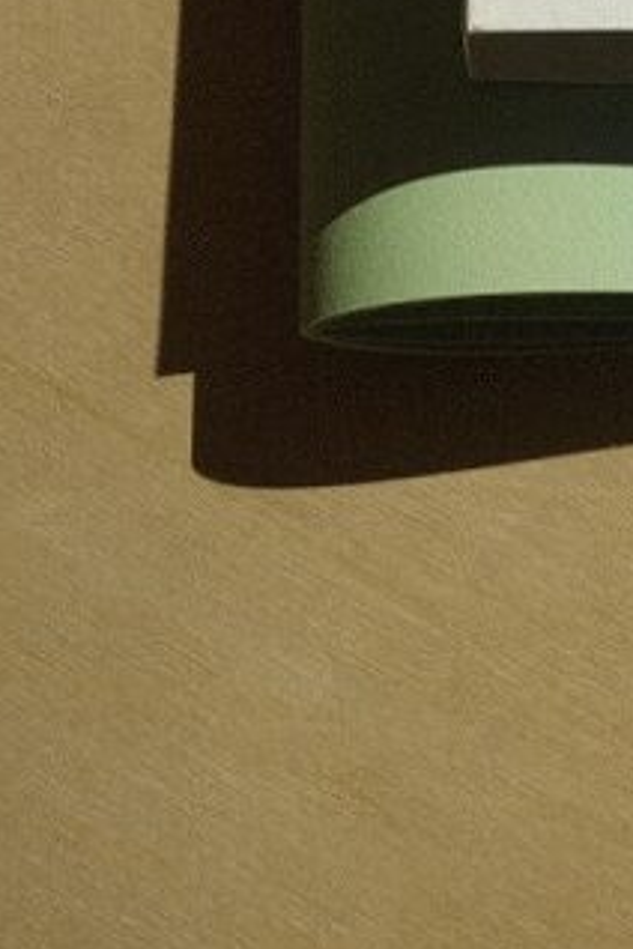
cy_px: -806
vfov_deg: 3.6
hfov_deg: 2.4
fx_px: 15033
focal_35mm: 570
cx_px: 1169
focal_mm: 118
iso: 200
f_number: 10
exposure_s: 1/400
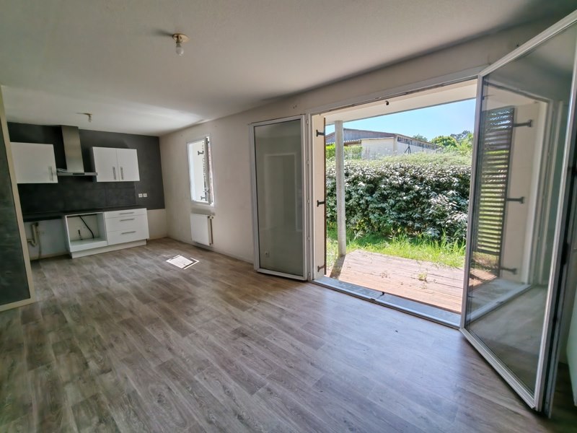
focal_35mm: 16
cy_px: 216
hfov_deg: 94.5
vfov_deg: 78.1
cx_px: 288
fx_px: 267
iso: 50
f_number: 2.2
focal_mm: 1.96
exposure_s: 1/330
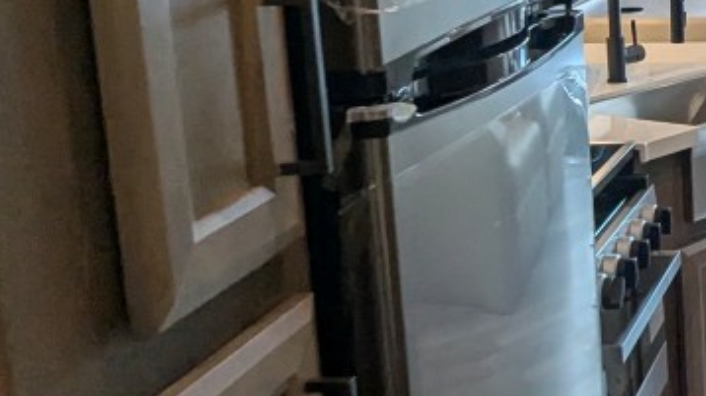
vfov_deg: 17.5
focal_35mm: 68
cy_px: 57
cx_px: 944
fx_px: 1272
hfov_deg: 26.0
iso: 143
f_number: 2.2
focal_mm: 2.35
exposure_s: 1/87
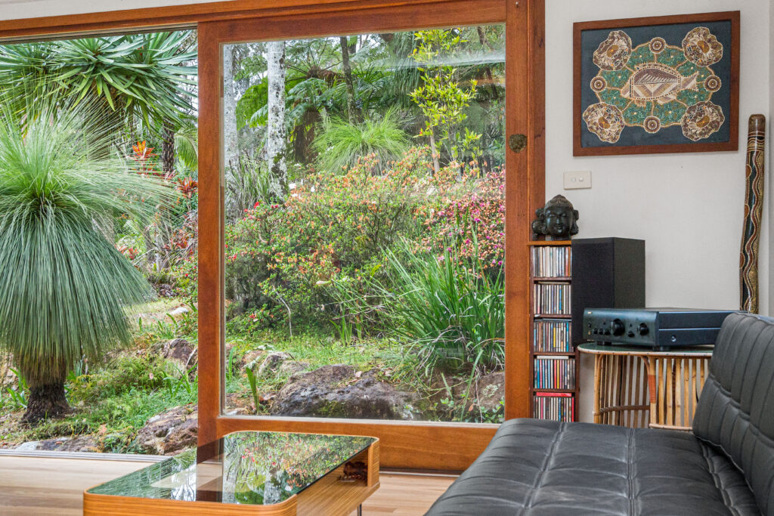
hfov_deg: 48.5
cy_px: 258
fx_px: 860
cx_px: 387
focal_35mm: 40
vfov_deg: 33.4
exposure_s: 1/200
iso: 1250
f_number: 10
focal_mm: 27
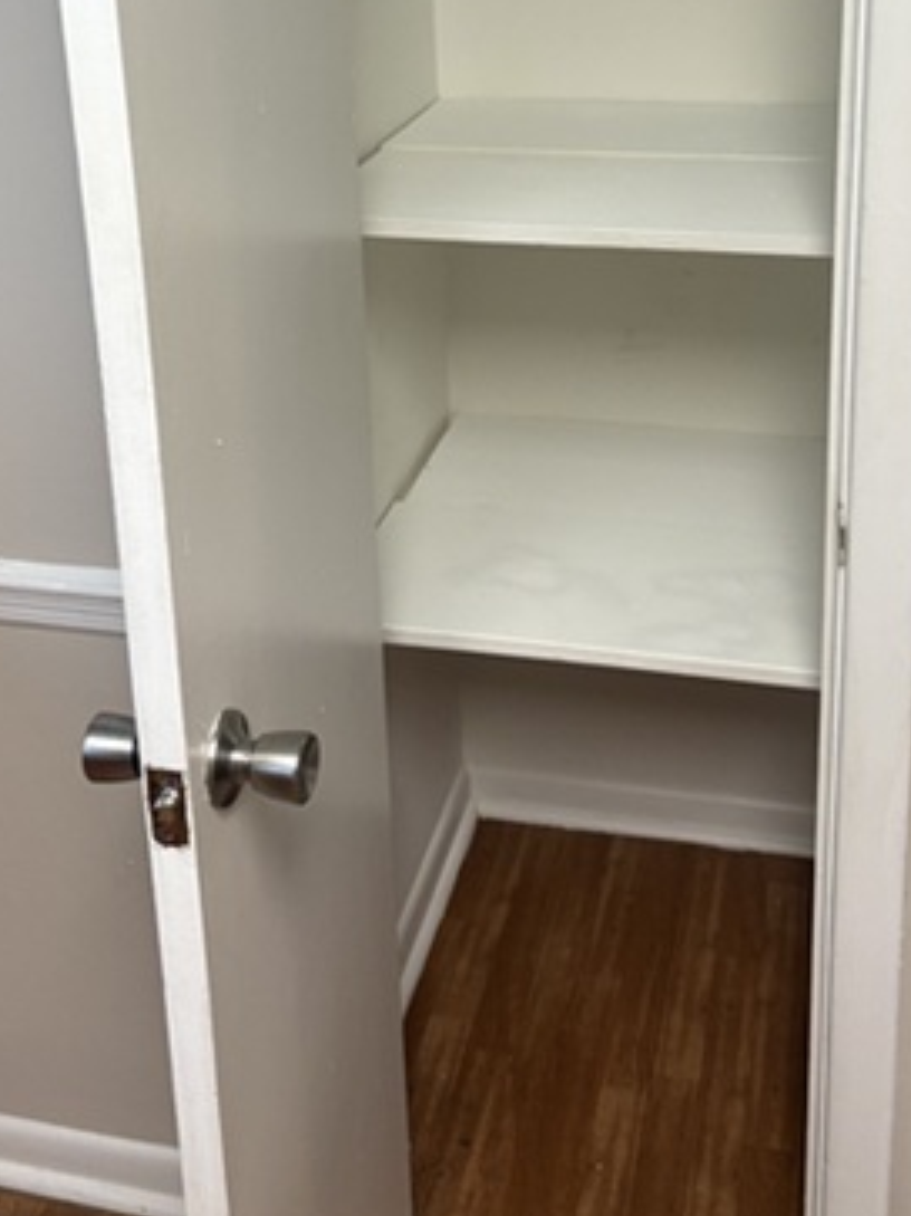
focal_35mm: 46
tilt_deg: -17.0
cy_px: 224
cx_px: 461
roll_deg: +2.3
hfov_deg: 31.5
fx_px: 1615
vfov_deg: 39.5
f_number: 1.6
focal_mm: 5.96
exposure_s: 1/60
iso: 125
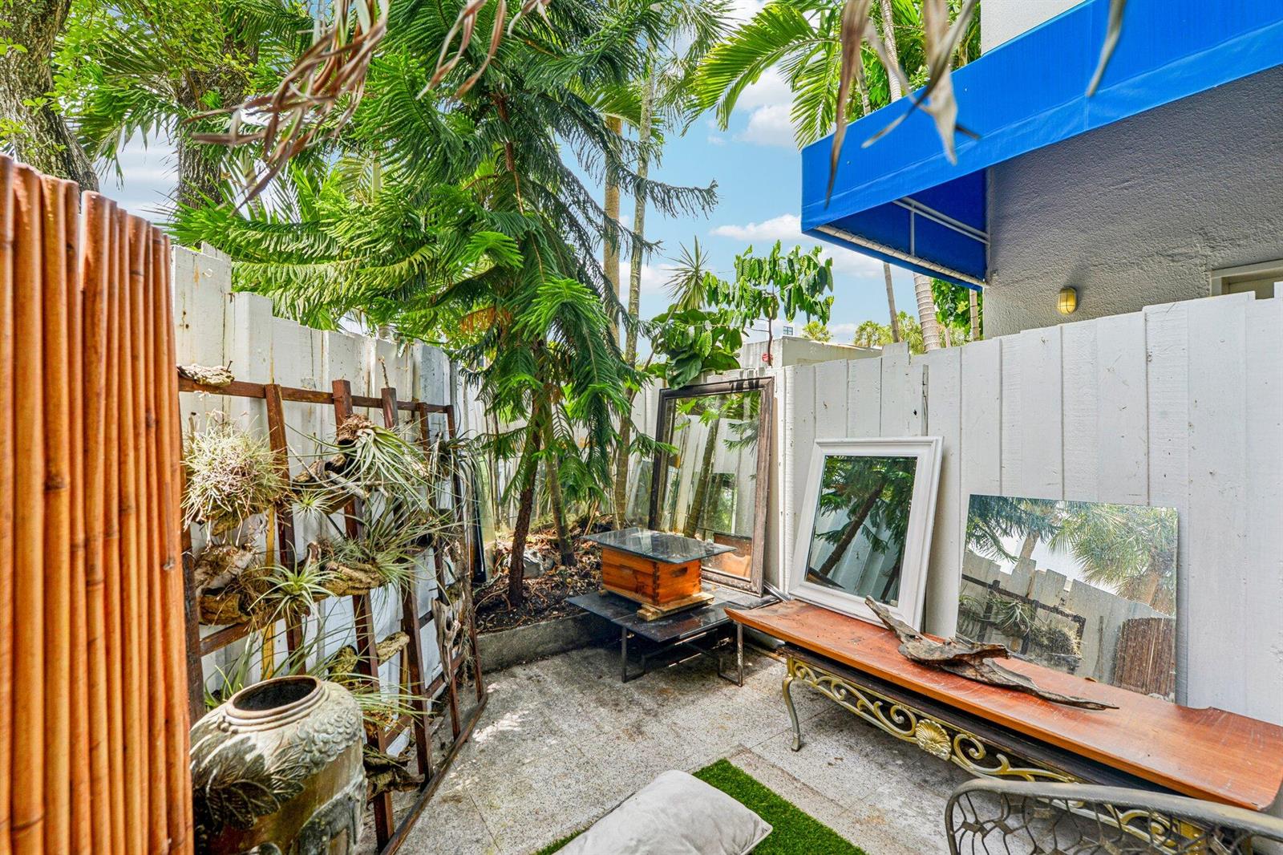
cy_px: 428
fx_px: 499
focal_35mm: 14
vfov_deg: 81.2
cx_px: 642
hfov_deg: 104.3
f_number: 9
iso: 200
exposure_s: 1/80
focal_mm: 14
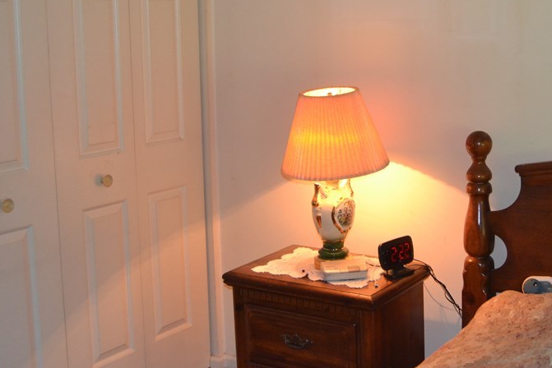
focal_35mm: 56
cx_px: 361
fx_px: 856
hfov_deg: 35.4
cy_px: 142
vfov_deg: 24.2
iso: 1400
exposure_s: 1/60
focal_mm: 23
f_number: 3.8
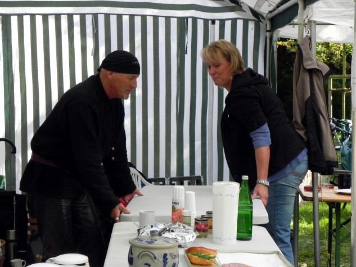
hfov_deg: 20.4
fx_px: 987
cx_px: 179
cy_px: 133
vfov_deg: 15.4
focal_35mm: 96
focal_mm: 16.9
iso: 160
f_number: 4
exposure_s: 1/150
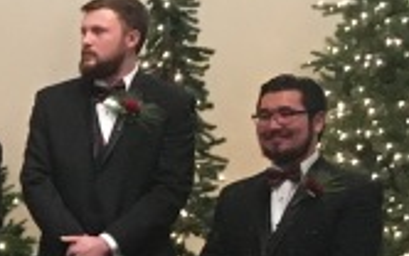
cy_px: 303
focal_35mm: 190
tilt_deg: +0.3
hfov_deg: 10.2
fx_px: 2119
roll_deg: +1.2
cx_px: -384
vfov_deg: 6.9
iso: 200
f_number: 2.2
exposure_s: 1/30
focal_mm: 4.15
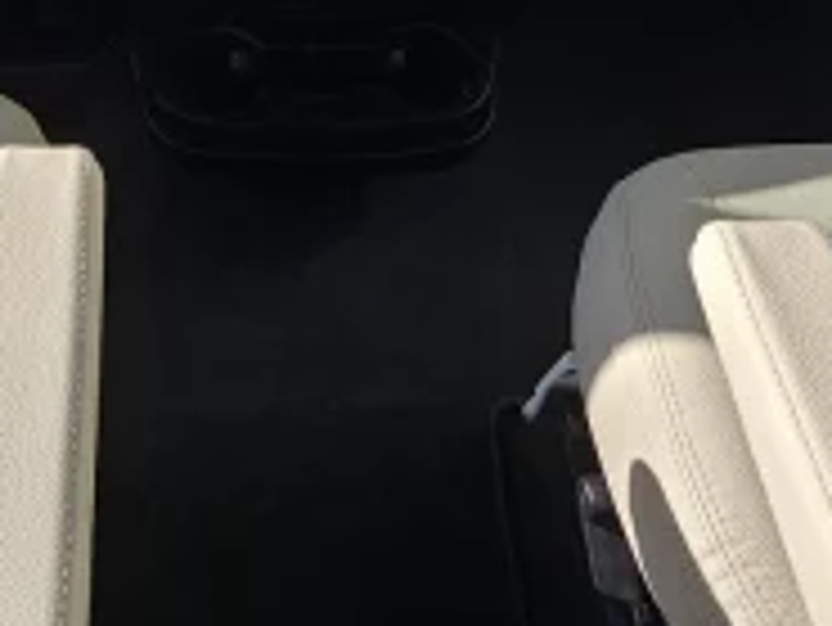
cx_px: 211
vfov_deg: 27.2
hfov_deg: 40.9
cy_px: -180
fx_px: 1082
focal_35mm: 45
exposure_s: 1/976
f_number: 2.2
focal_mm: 2.2
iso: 50
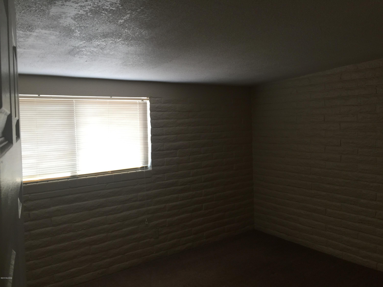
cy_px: 144
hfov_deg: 61.7
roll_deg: -0.8
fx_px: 321
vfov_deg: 48.2
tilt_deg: -4.5
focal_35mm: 29
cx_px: 192
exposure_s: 1/30
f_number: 2.2
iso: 32
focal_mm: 4.15
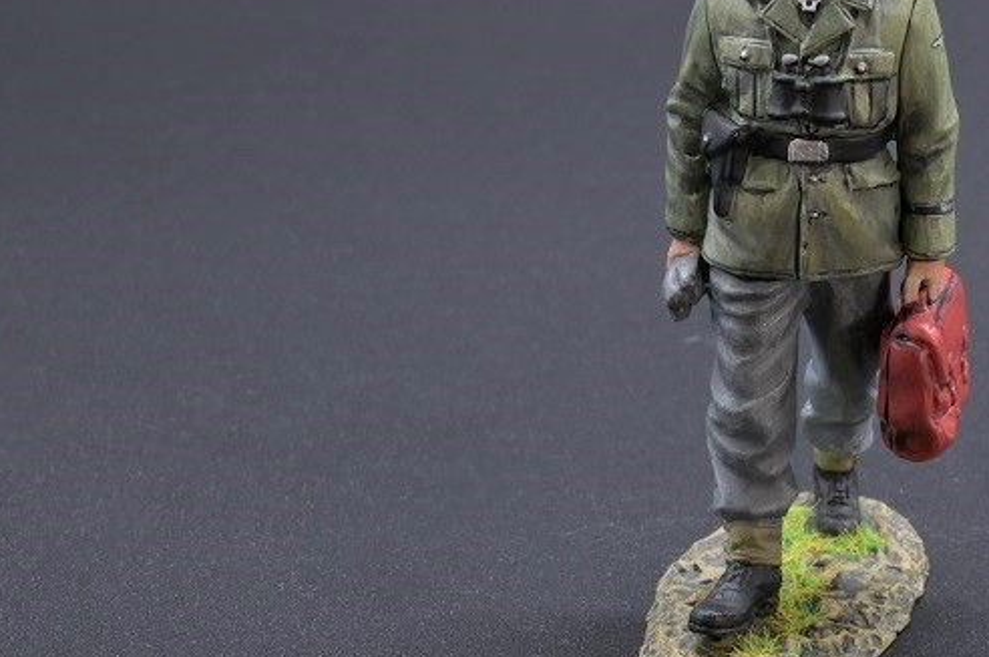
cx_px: 792
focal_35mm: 126
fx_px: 3458
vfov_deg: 10.9
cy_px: 282
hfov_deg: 16.2
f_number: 22
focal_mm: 62
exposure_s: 1.6
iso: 400
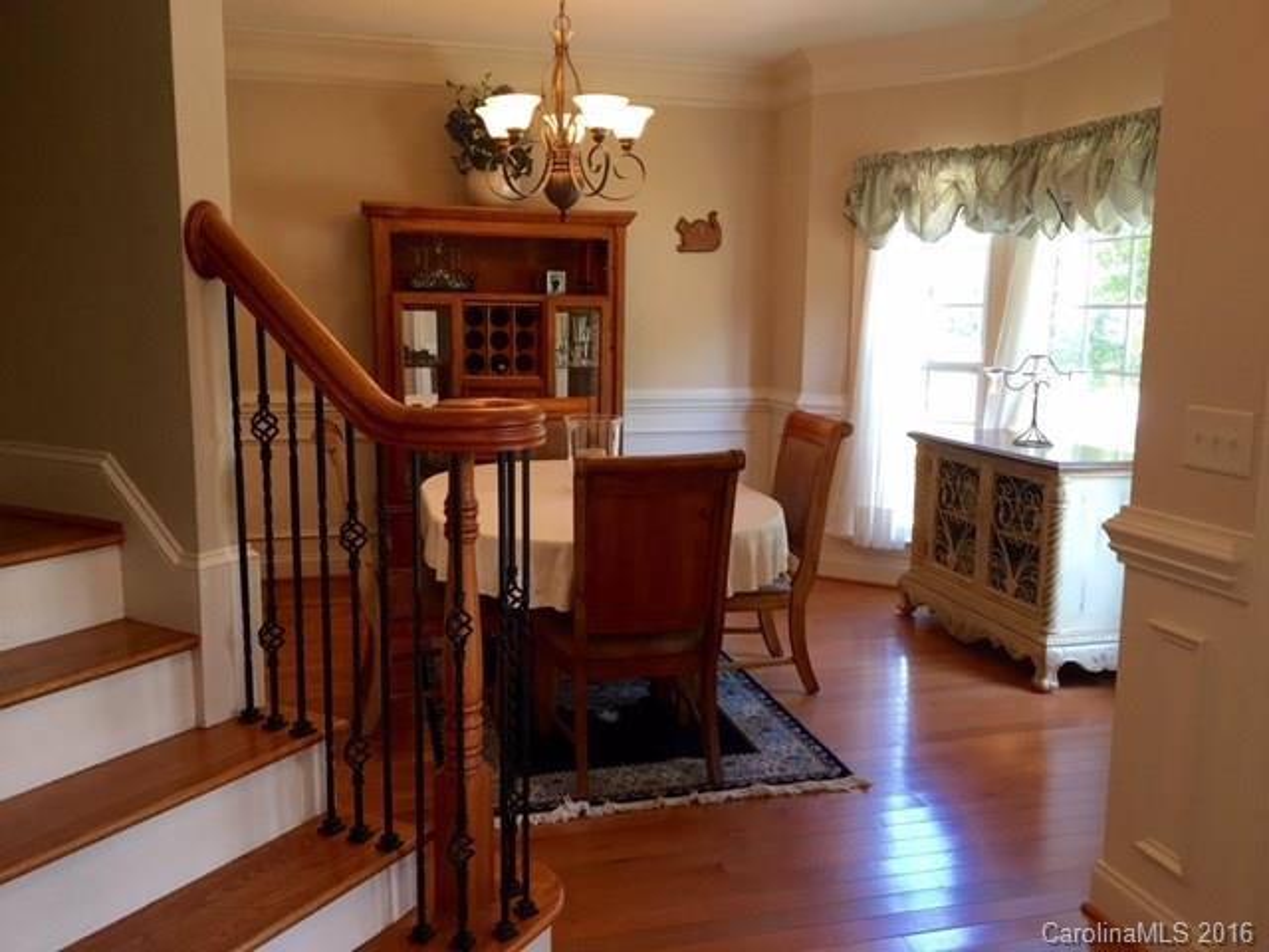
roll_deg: -0.4
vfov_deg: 48.2
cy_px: 476
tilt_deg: -9.0
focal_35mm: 29
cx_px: 634
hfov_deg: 61.7
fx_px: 1063
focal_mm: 4.15
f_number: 2.2
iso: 40
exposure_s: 1/30
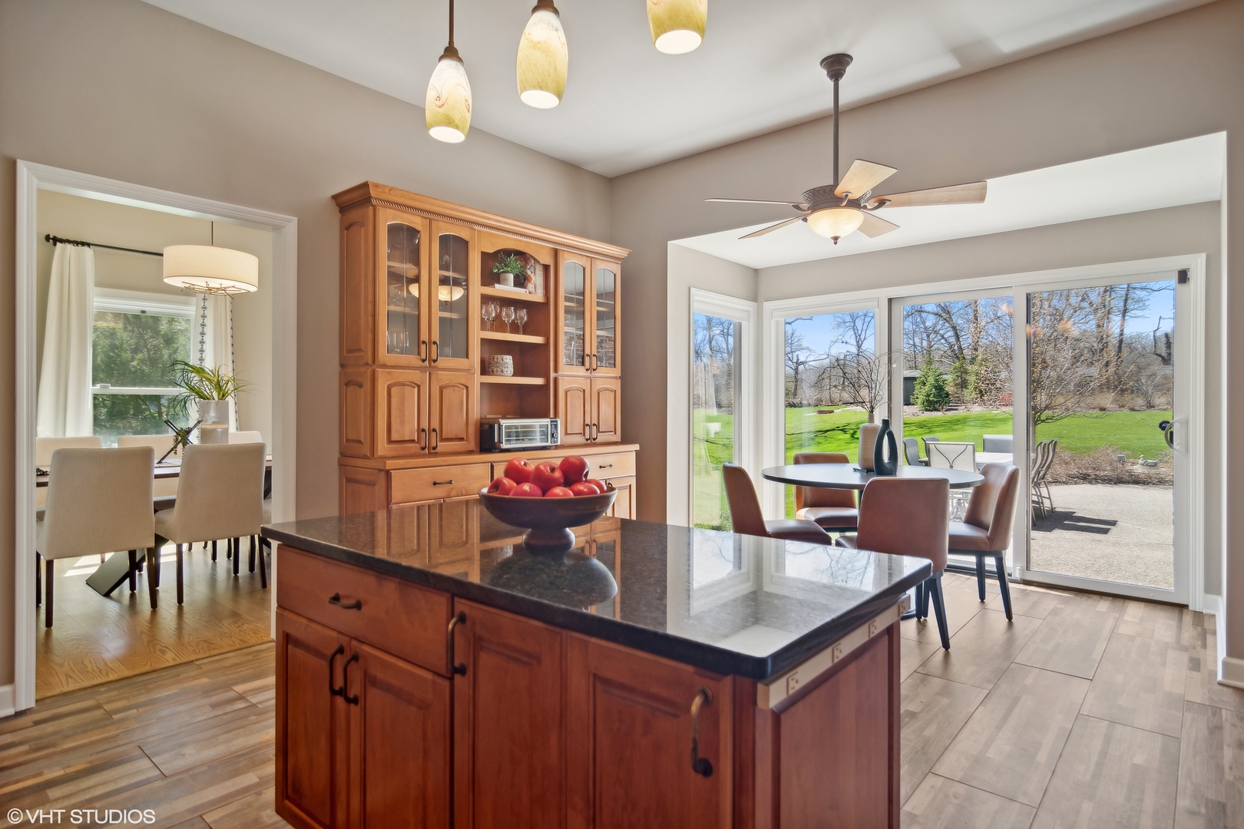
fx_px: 622
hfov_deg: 90.0
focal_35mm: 18
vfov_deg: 67.4
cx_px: 622
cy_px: 414
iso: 200
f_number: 8
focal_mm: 12
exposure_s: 1/25
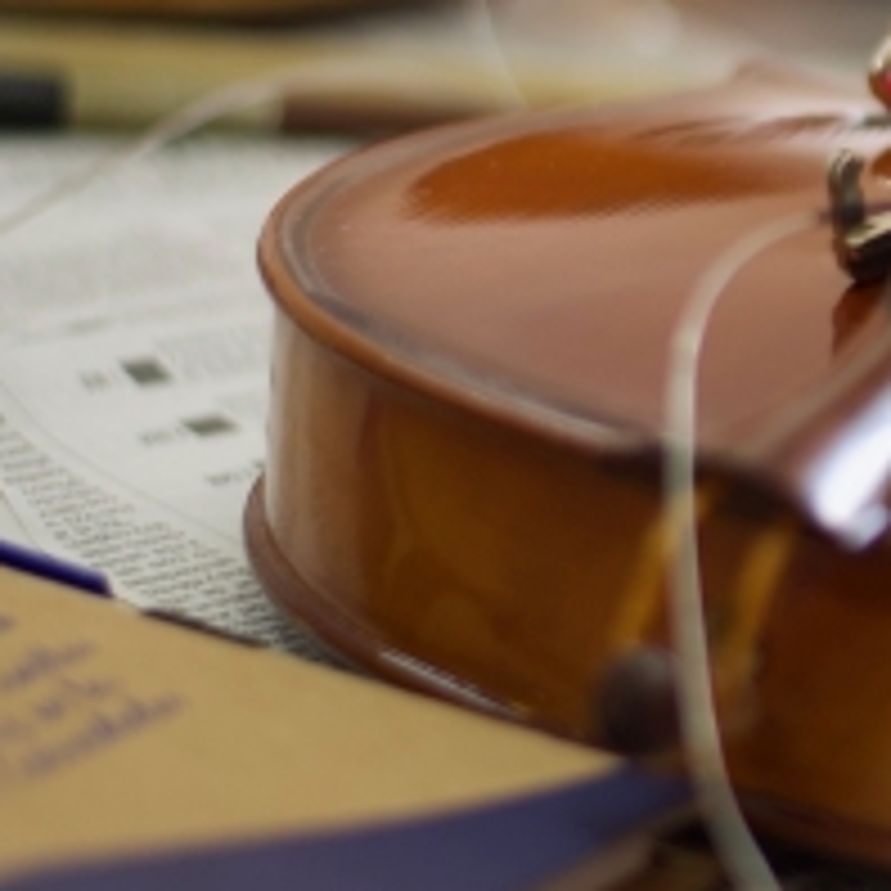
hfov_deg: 9.9
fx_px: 5009
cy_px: 81
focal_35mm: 172
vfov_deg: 10.1
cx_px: 1336
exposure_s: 1/125
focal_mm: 50
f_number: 2
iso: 320
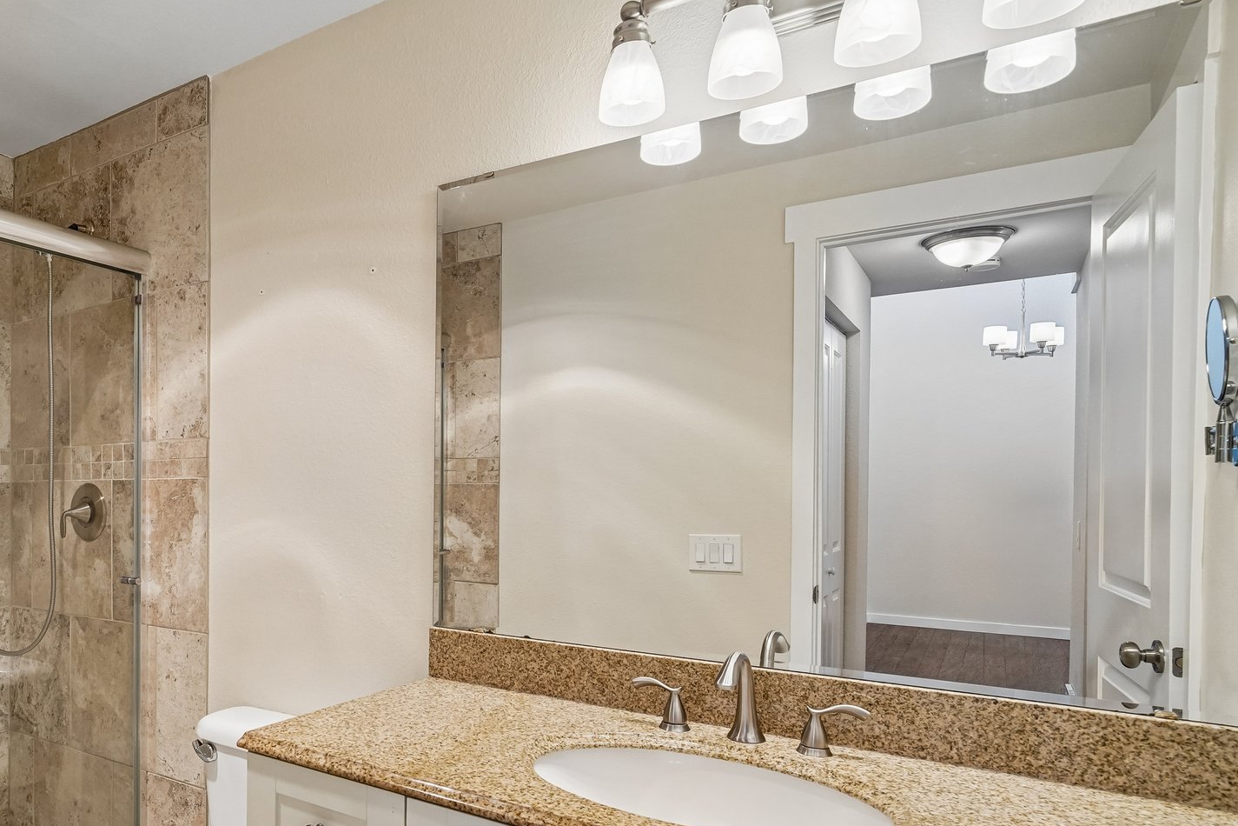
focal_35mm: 23
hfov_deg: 72.9
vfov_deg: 54.6
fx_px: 791
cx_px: 375
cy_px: 506
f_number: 8
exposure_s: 1/60
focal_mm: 16
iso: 1600
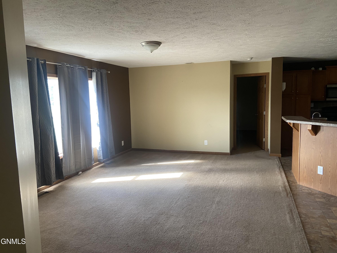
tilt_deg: -6.9
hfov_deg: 67.3
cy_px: 126
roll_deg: +1.4
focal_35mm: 26
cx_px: 168
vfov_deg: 53.1
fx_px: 253
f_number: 1.8
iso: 125
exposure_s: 1/74
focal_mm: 4.25
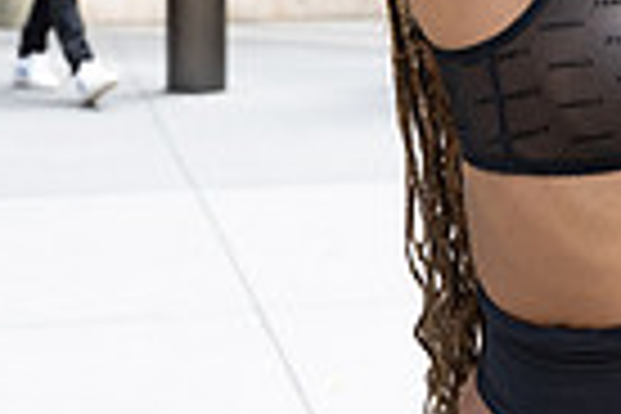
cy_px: -313
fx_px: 2035
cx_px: 486
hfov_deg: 17.2
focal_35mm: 118
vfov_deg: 10.9
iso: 800
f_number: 3.5
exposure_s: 1/500
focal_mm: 28
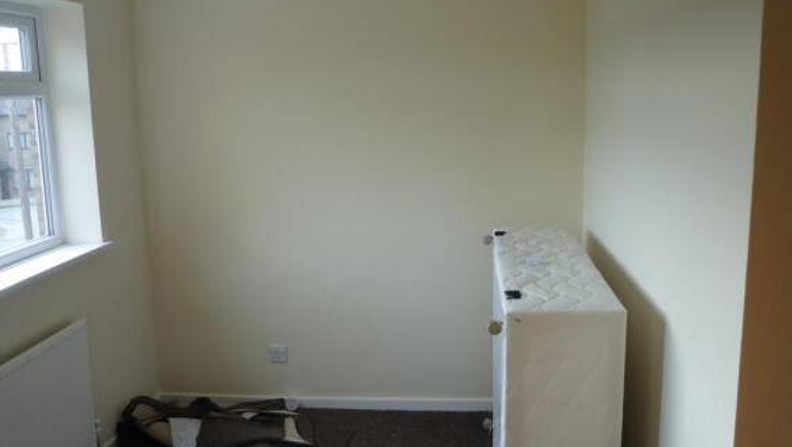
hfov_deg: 54.0
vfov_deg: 32.0
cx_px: 405
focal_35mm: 37
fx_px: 777
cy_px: 249
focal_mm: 5.5
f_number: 2.8
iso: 80
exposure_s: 1/50
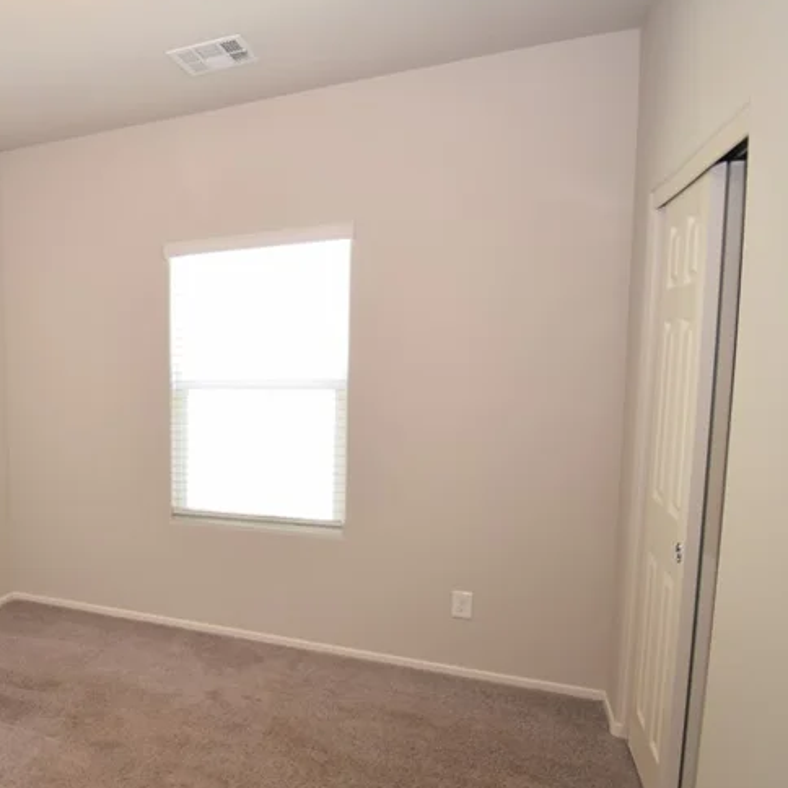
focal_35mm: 27
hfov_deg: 50.3
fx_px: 695
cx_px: 39
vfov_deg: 58.9
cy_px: 437
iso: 400
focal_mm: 10
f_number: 5
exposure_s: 1/20
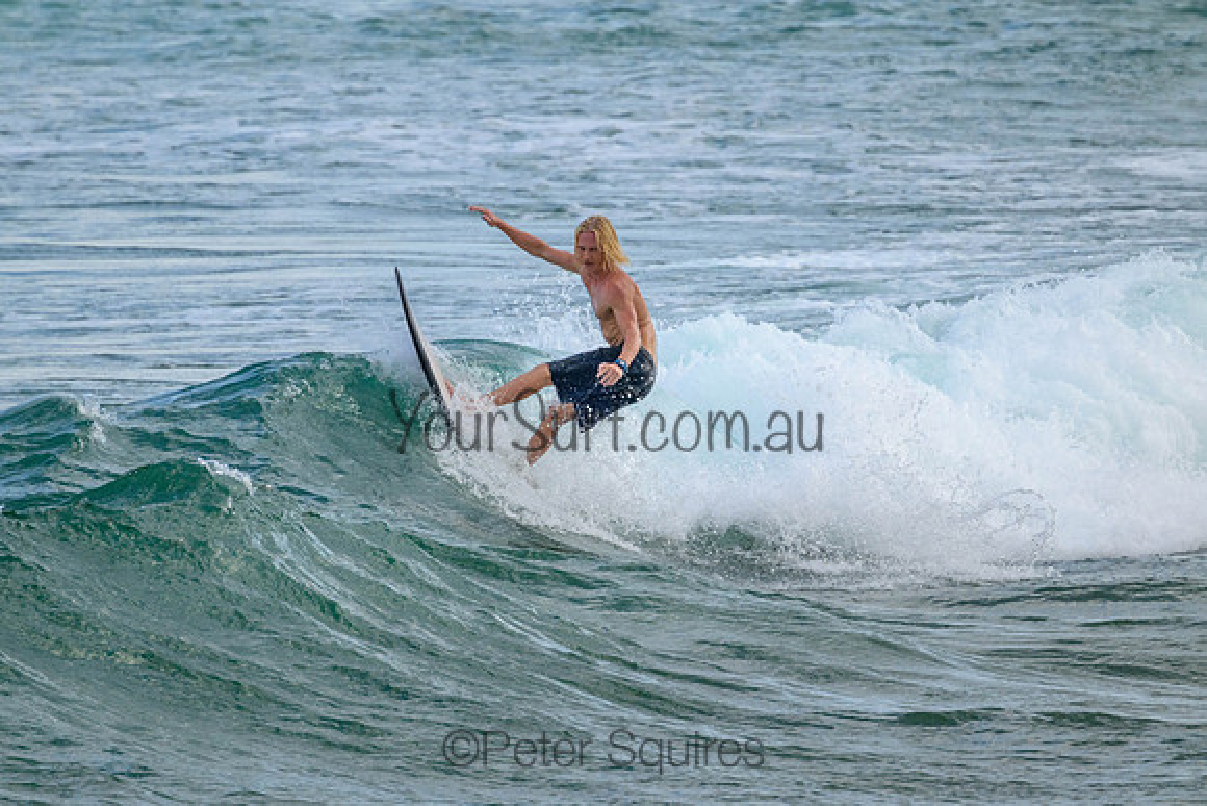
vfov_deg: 1.7
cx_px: 604
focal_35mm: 800
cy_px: 403
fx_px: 26827
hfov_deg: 2.6
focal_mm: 800
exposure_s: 1/2000
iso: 1600
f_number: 11
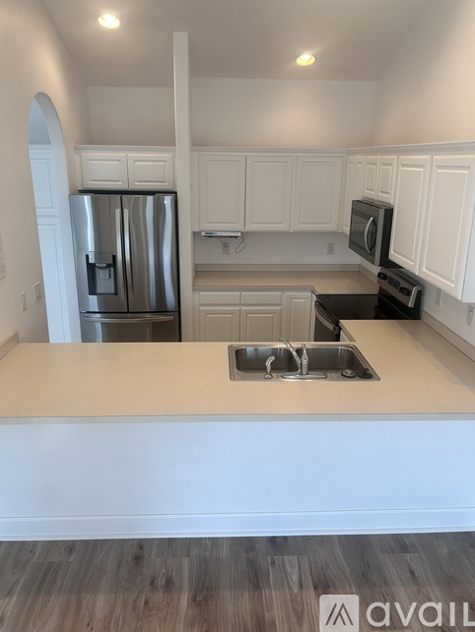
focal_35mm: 27
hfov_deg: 51.4
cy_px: 306
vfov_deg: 65.3
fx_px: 494
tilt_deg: -16.4
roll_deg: -1.0
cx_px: 233
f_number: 1.5
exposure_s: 1/120
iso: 100
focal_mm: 5.7
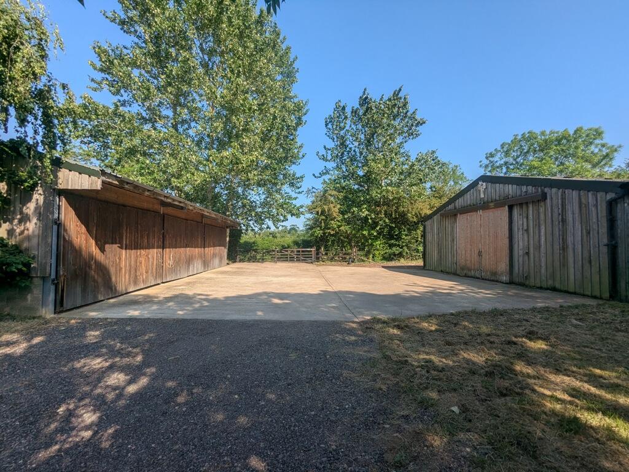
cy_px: 236
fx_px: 291
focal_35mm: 16
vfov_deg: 78.1
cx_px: 314
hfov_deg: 94.5
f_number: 2.2
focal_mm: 2.35
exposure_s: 1/1256
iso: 54
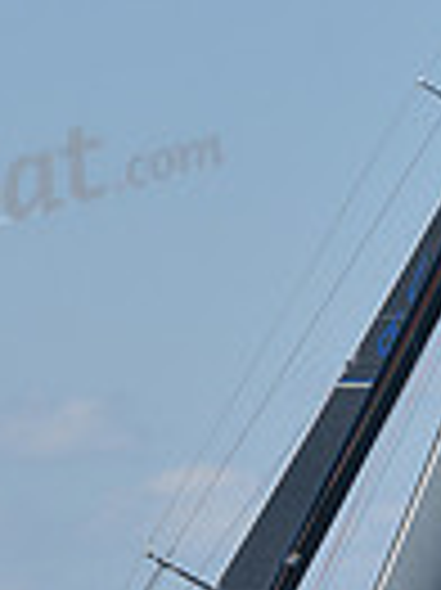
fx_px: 14513
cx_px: 457
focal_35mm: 853
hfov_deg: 1.7
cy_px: 387
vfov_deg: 2.3
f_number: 8
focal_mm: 200
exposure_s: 1/1000
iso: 200
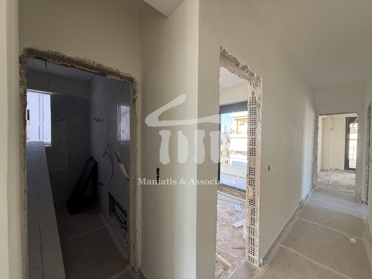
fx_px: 150
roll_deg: +0.4
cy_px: 140
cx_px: 186
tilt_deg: -1.2
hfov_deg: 102.1
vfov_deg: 85.7
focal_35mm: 14
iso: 64
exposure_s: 1/110
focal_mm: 2.22
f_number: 2.2
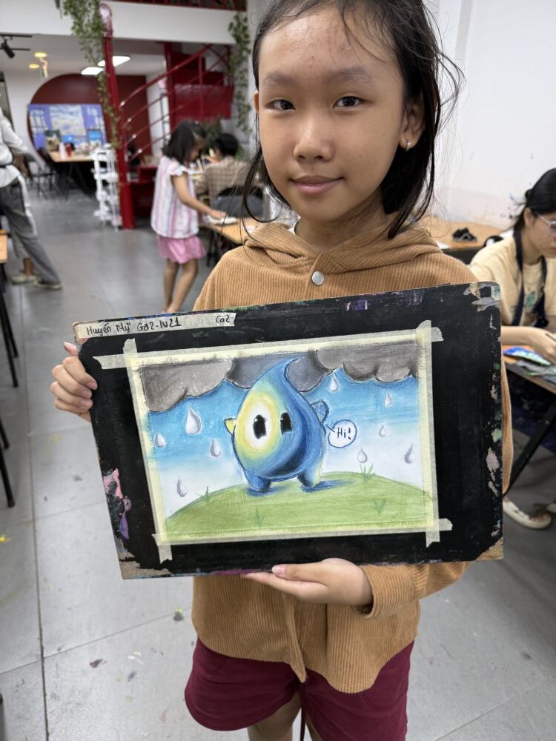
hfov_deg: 56.8
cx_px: 278
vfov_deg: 71.6
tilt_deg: -24.9
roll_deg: -1.0
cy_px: 370
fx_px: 514
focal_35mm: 24
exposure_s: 1/121
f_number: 1.78
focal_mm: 6.76
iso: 100
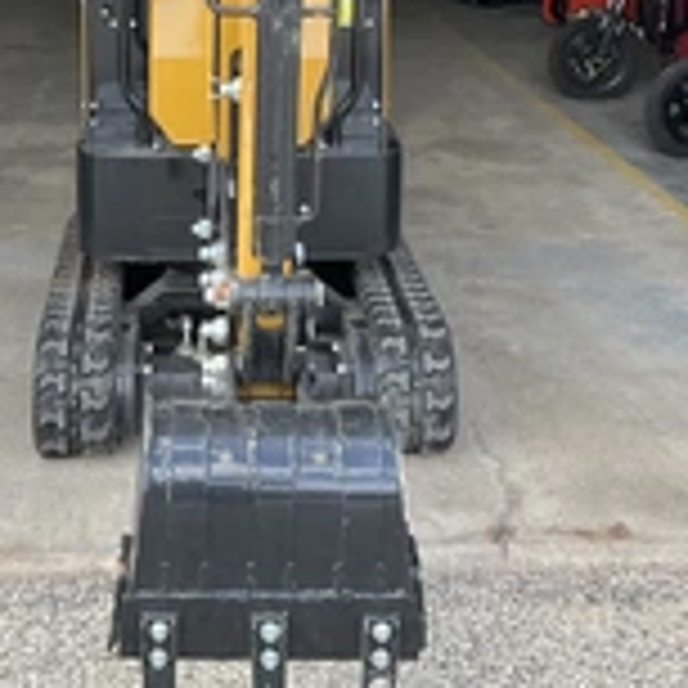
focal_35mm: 67
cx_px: 211
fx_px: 1507
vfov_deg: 25.0
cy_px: 85
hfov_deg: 25.5
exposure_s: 1/153
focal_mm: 3
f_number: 1.8
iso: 25
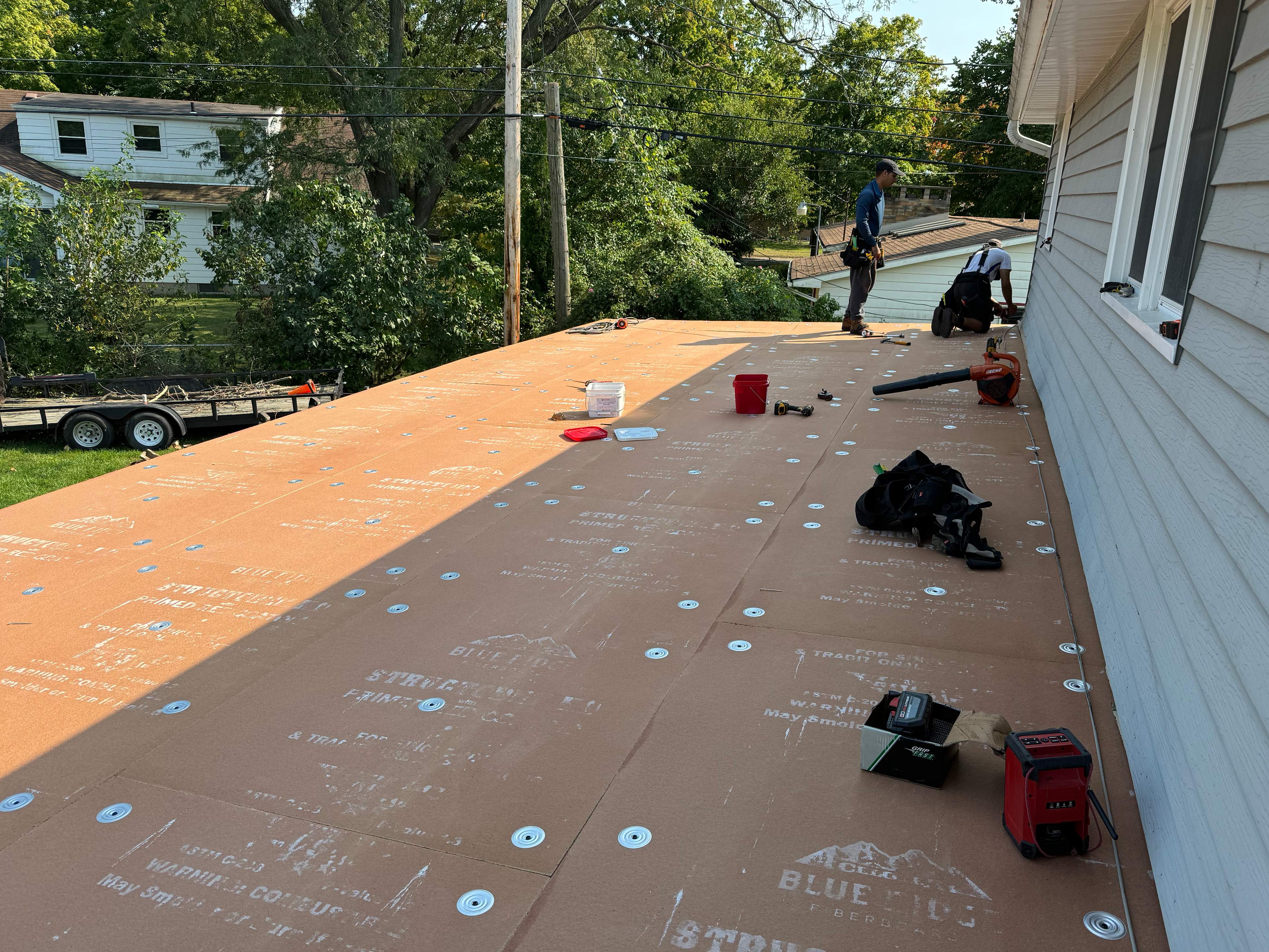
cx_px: 657
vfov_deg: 54.9
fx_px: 916
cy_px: 467
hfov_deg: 69.4
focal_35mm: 25
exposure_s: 1/1923
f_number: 1.78
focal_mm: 6.76
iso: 80
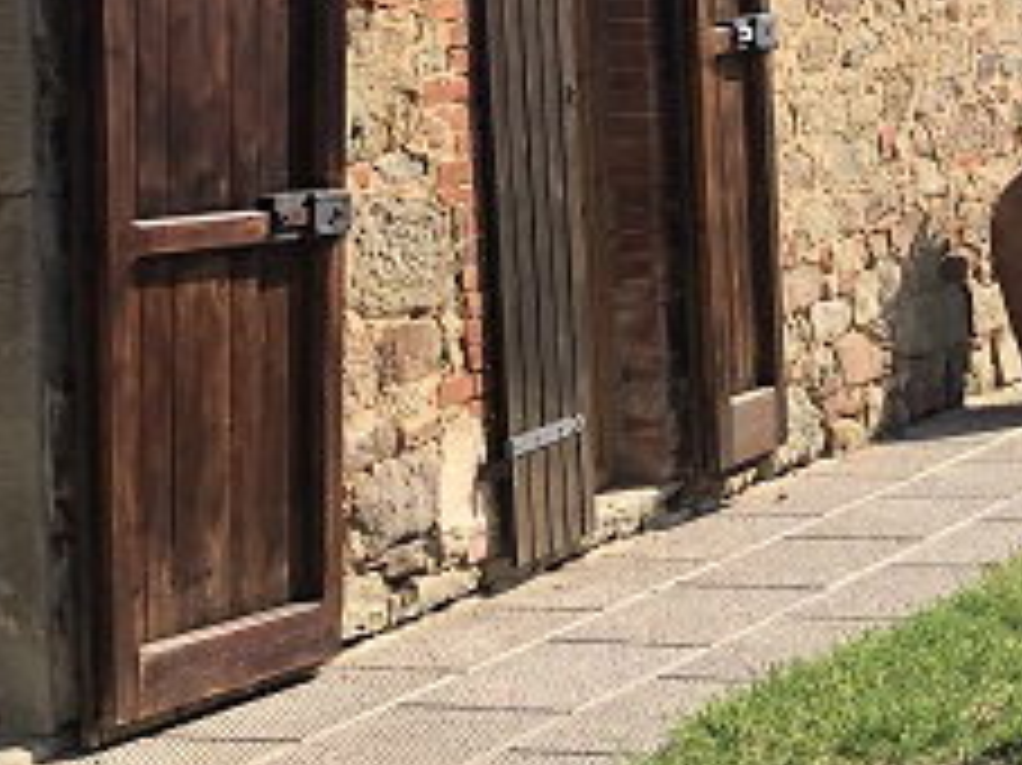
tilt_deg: -0.6
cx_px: 1301
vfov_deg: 13.0
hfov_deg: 16.8
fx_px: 3275
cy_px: -155
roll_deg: +2.5
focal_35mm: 111
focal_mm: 3.99
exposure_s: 1/1715
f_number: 1.8
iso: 20
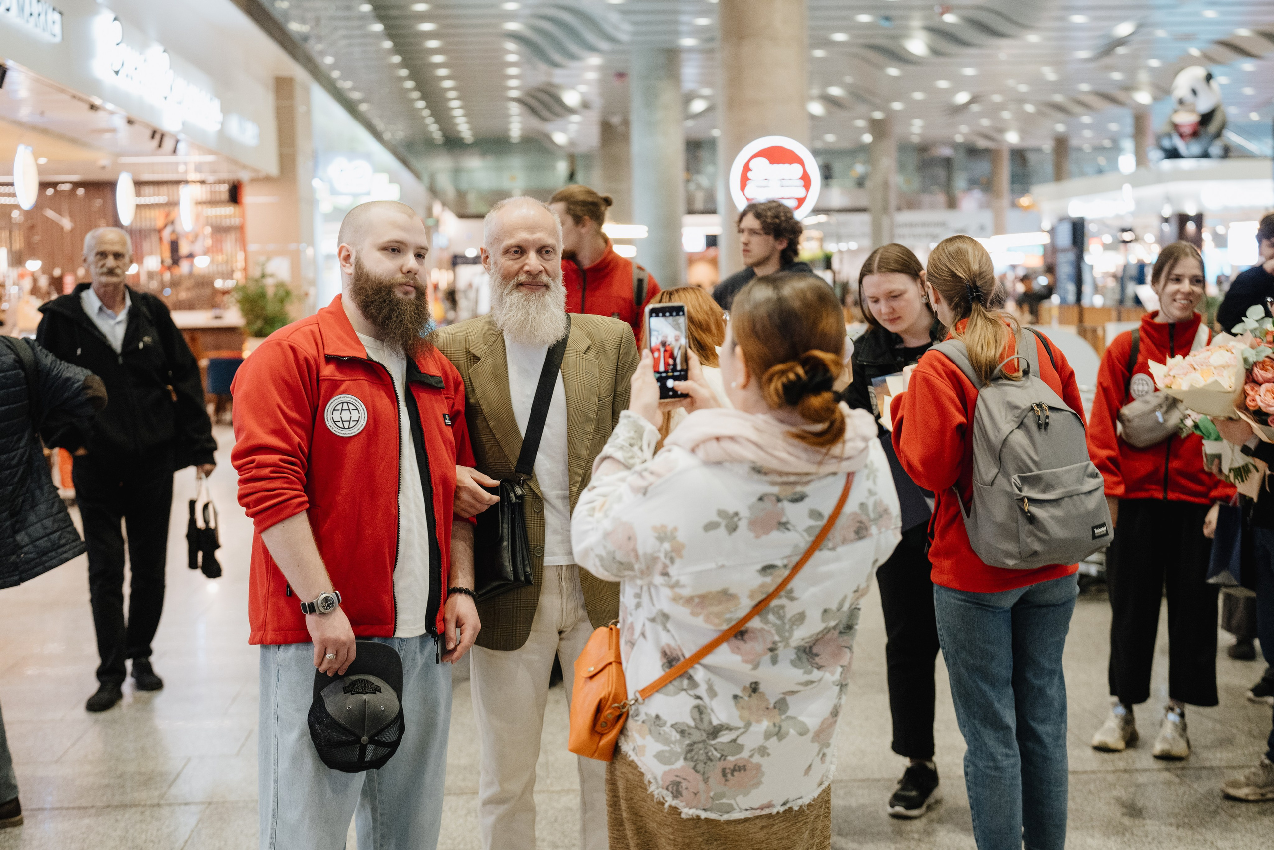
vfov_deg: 27.0
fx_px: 1769
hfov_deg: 39.6
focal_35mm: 50
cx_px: 637
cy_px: 425
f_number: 2.2
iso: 2500
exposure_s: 1/160
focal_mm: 50
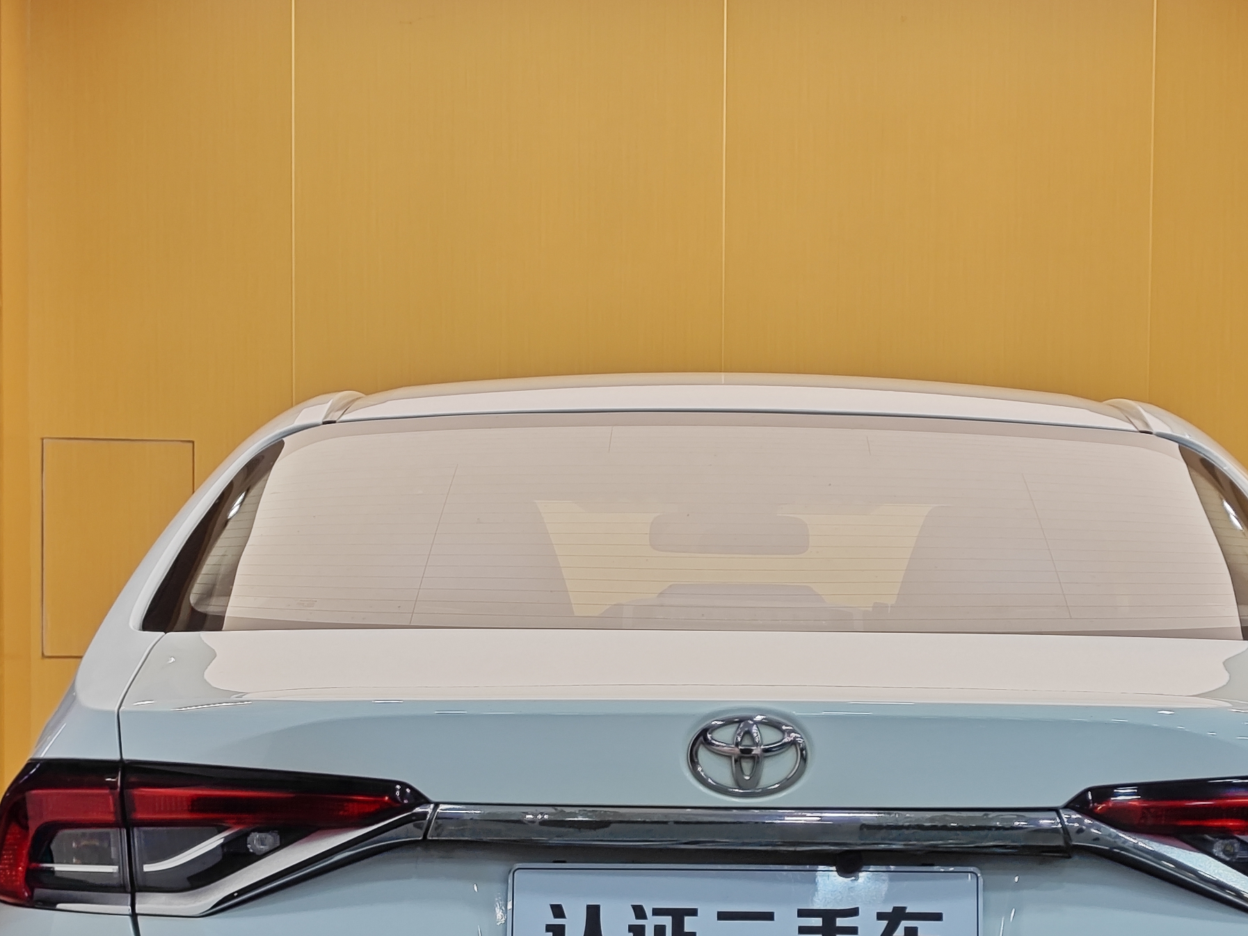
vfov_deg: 14.0
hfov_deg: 18.7
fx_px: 3786
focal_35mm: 105
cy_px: 853
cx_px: 729
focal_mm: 8.7
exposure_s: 1/100
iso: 64
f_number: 1.9
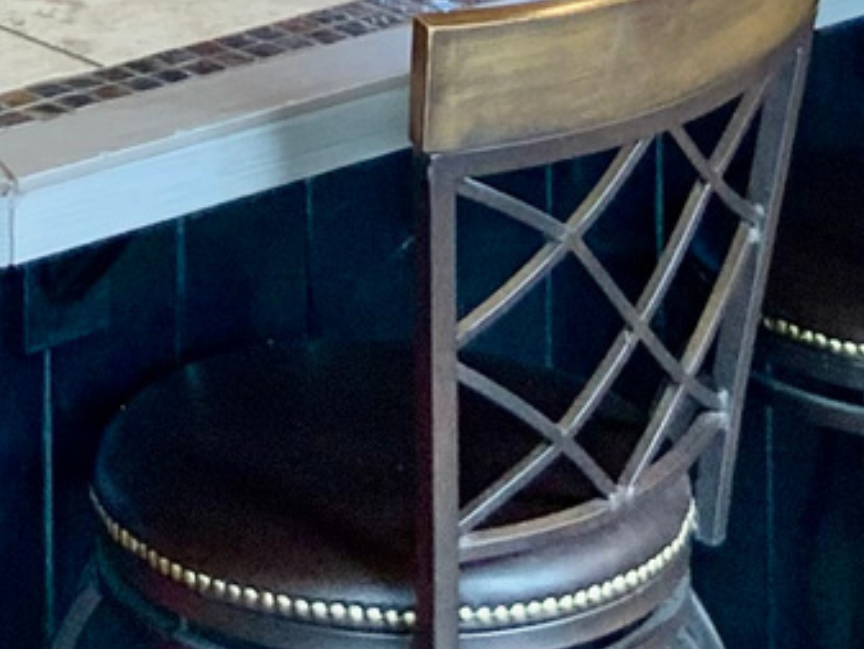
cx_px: -146
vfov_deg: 7.7
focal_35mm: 176
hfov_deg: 11.0
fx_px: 4394
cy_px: -1059
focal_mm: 3
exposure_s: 1/60
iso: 50
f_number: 1.8
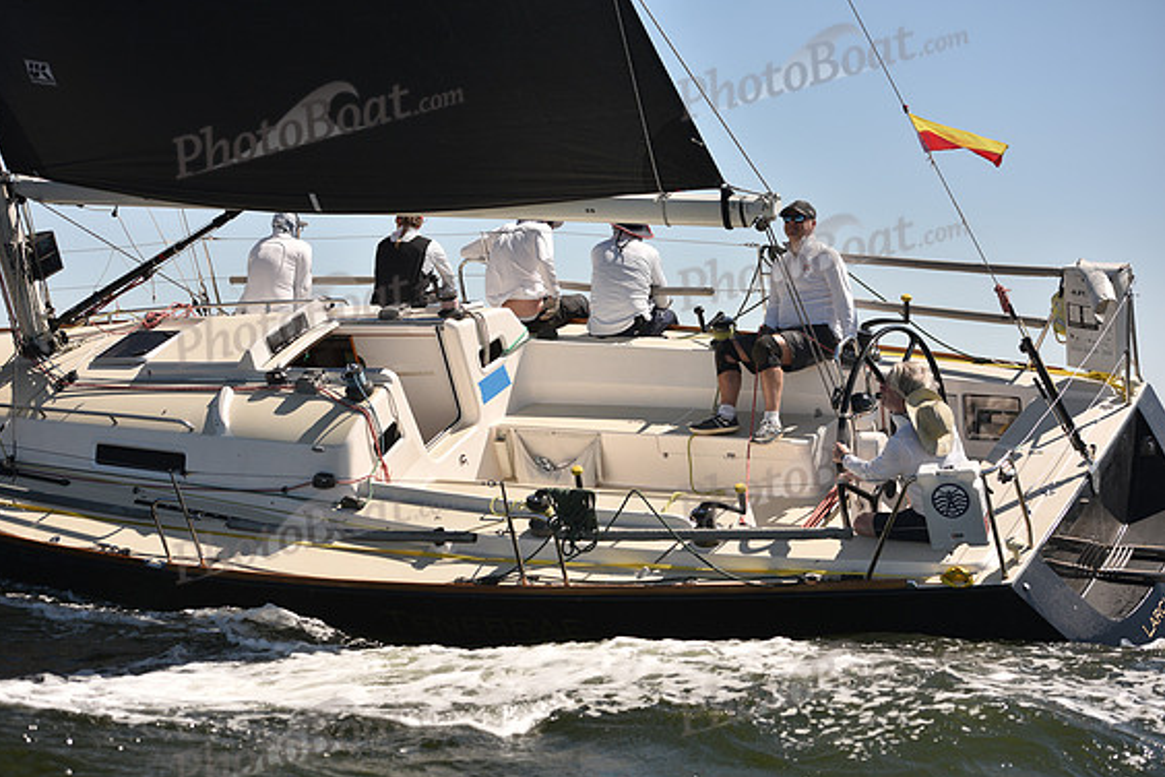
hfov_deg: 28.1
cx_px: 572
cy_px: 394
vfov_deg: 18.9
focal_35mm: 72
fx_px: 2330
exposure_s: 1/1600
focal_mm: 70
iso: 250
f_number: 4
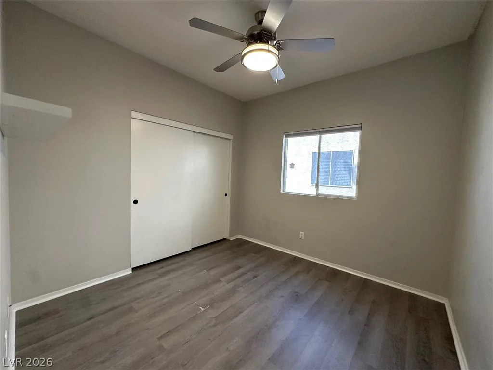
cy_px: 185
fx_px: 199
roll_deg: -2.7
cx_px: 246
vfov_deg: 85.7
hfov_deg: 102.1
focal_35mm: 14
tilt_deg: -3.1
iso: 160
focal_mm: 2.22
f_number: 2.2
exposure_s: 1/120
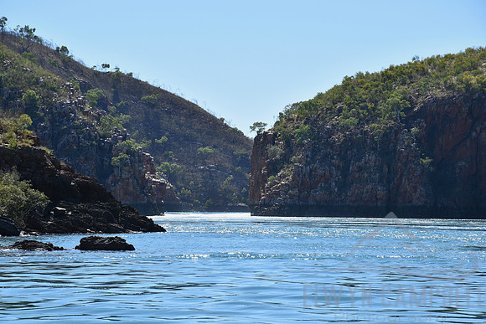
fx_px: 2025
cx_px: 243
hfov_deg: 13.7
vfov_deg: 9.2
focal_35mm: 150
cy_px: 162
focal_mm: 100
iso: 200
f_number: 10
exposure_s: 1/400
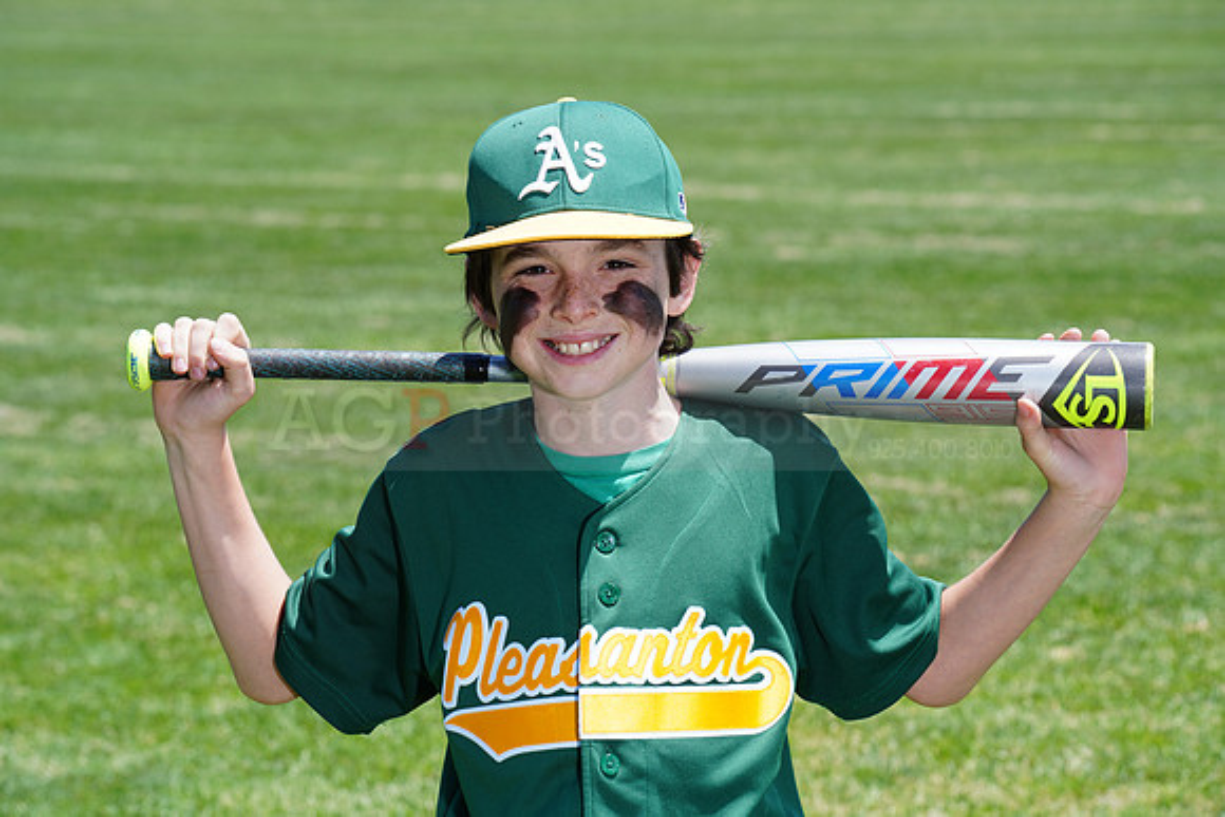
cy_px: 408
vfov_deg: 8.9
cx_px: 612
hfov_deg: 13.3
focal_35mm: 154
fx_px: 5241
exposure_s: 1/200
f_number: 10
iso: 200
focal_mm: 154
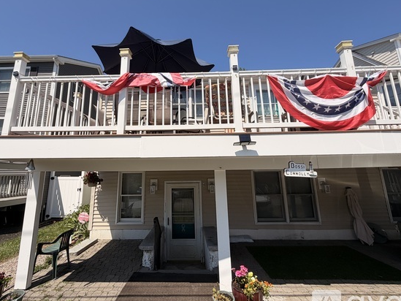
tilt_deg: +11.3
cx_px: 187
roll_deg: +0.3
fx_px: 197
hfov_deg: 90.9
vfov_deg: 74.6
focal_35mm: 17
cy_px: 137
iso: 20
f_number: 2.2
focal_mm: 2.22
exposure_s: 1/1050
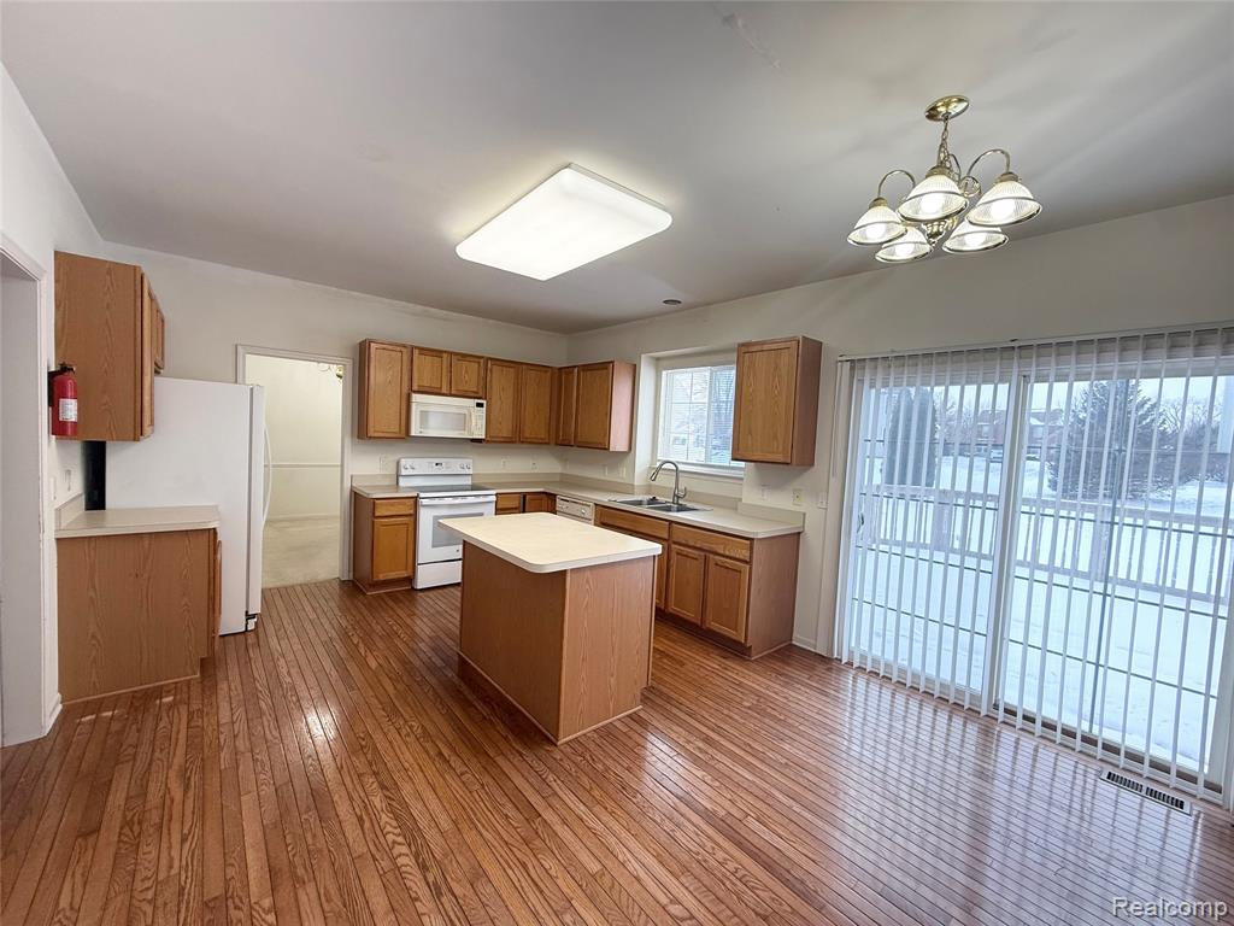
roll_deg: -2.9
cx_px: 617
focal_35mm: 14
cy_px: 463
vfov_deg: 85.7
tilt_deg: -3.0
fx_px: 499
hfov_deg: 102.1
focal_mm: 2.22
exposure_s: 1/120
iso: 100
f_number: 2.2
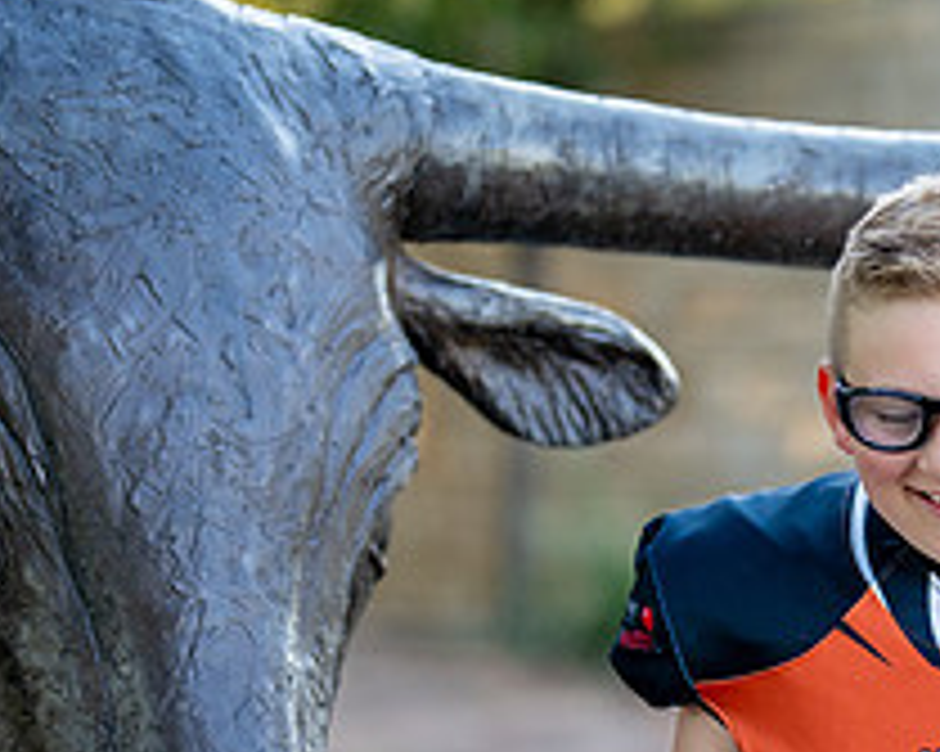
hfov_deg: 12.2
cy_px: 733
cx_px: 1025
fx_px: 4338
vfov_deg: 9.8
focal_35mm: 156
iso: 200
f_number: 1.2
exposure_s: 1/1250
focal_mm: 50
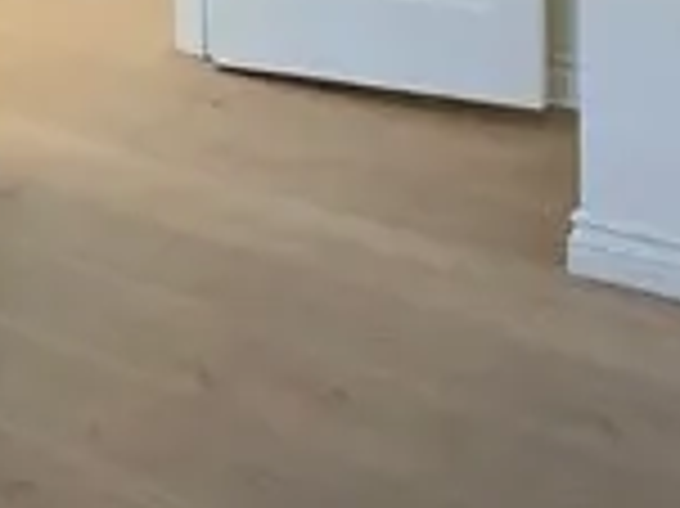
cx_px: 140
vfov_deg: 14.6
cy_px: -427
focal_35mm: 88
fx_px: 1727
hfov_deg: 22.0
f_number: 1.9
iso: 50
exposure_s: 1/120
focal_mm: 2.2
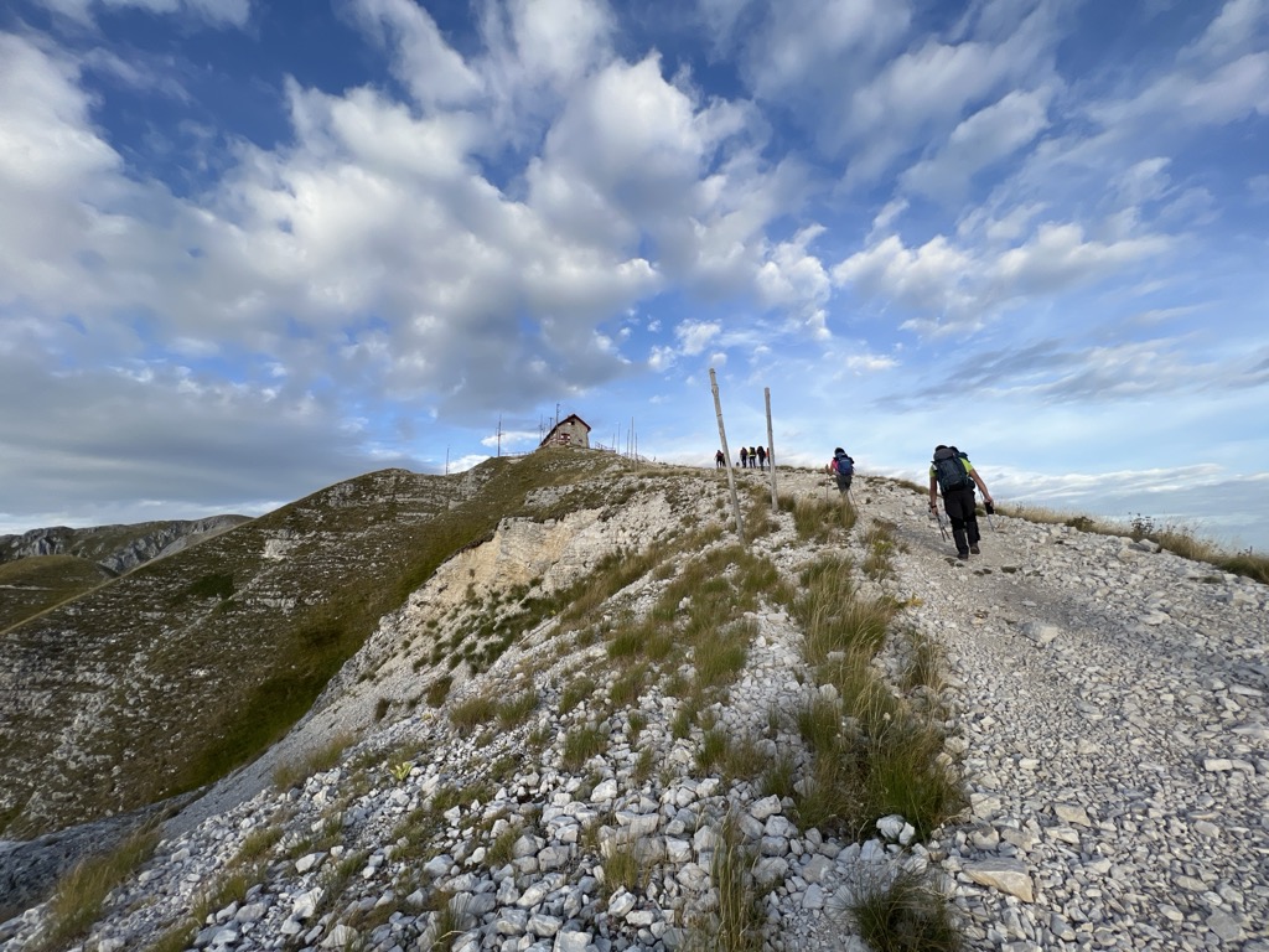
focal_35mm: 13
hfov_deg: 106.2
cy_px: 476
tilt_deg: +12.2
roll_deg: +1.0
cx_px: 634
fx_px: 477
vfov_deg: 89.9
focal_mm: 1.57
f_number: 1.8
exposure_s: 1/834
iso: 32
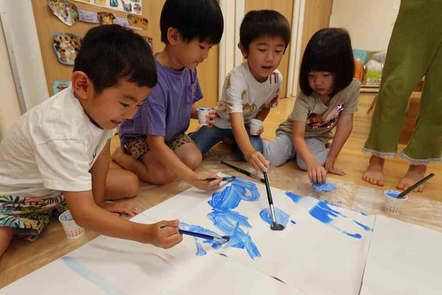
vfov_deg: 61.9
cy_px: 148
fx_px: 245
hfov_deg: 84.0
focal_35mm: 20
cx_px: 221
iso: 200
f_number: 2
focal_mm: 7.6
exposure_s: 1/125
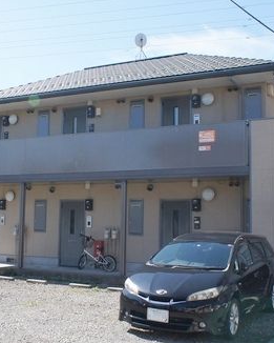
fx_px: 669
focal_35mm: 66
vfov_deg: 28.7
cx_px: 87
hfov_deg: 23.0
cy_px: 172
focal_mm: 16
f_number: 8
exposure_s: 1/320
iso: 200
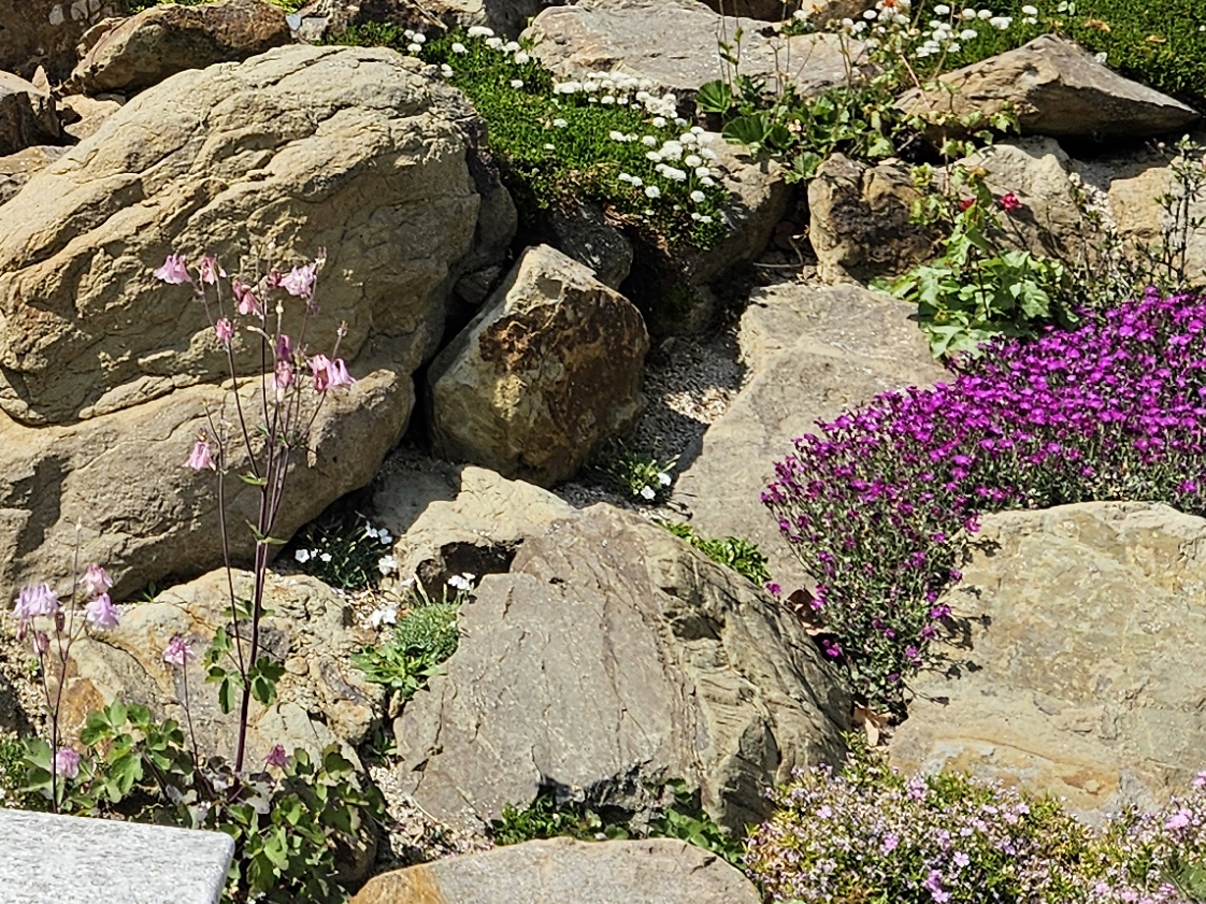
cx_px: -277
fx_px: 2856
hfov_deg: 21.9
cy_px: -48
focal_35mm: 82
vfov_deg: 17.5
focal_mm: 5.4
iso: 25
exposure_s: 1/2038
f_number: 1.8
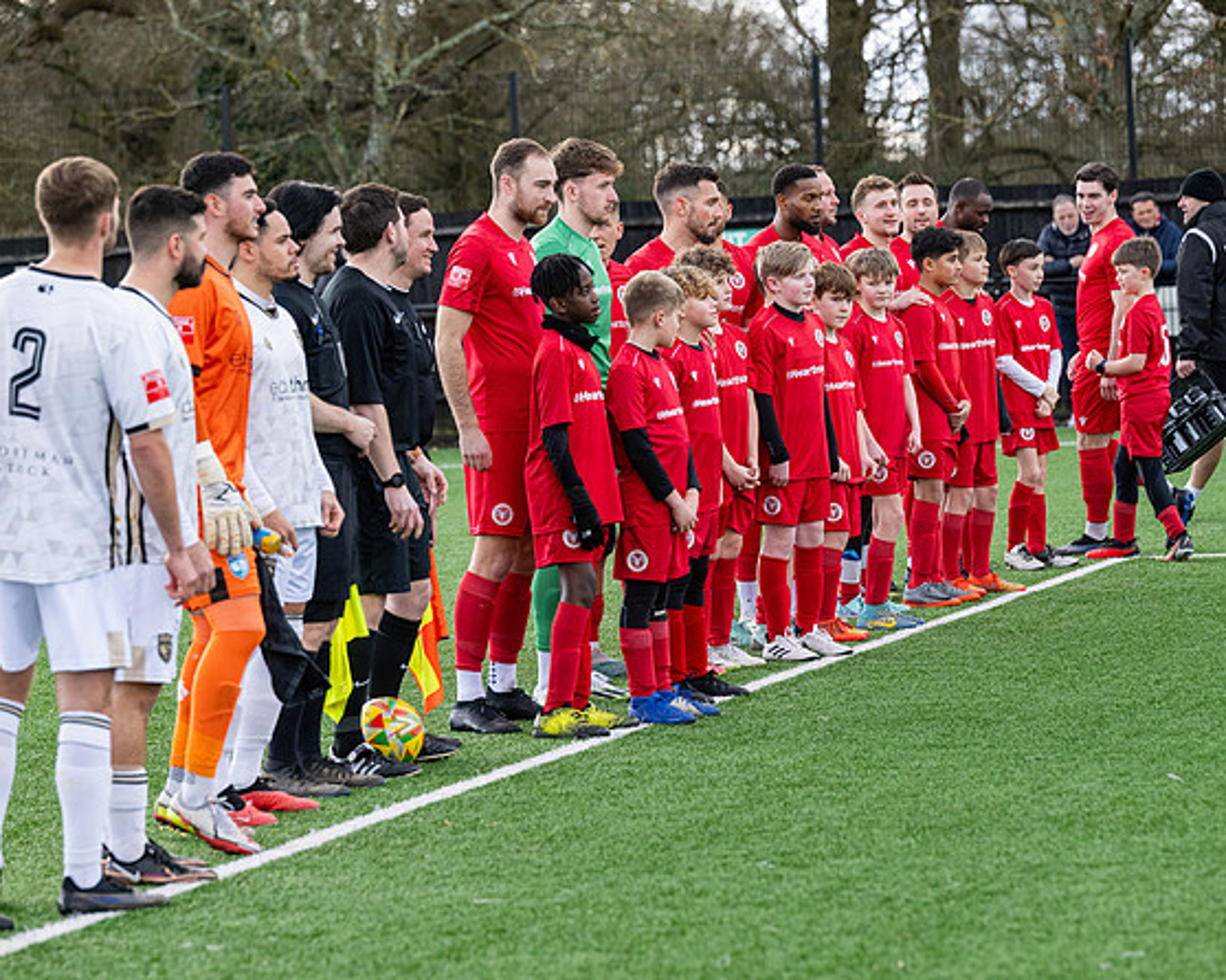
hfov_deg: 12.8
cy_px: 488
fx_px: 5477
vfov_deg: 10.2
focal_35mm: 151
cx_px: 619
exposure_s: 1/1250
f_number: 4
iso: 800
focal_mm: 130
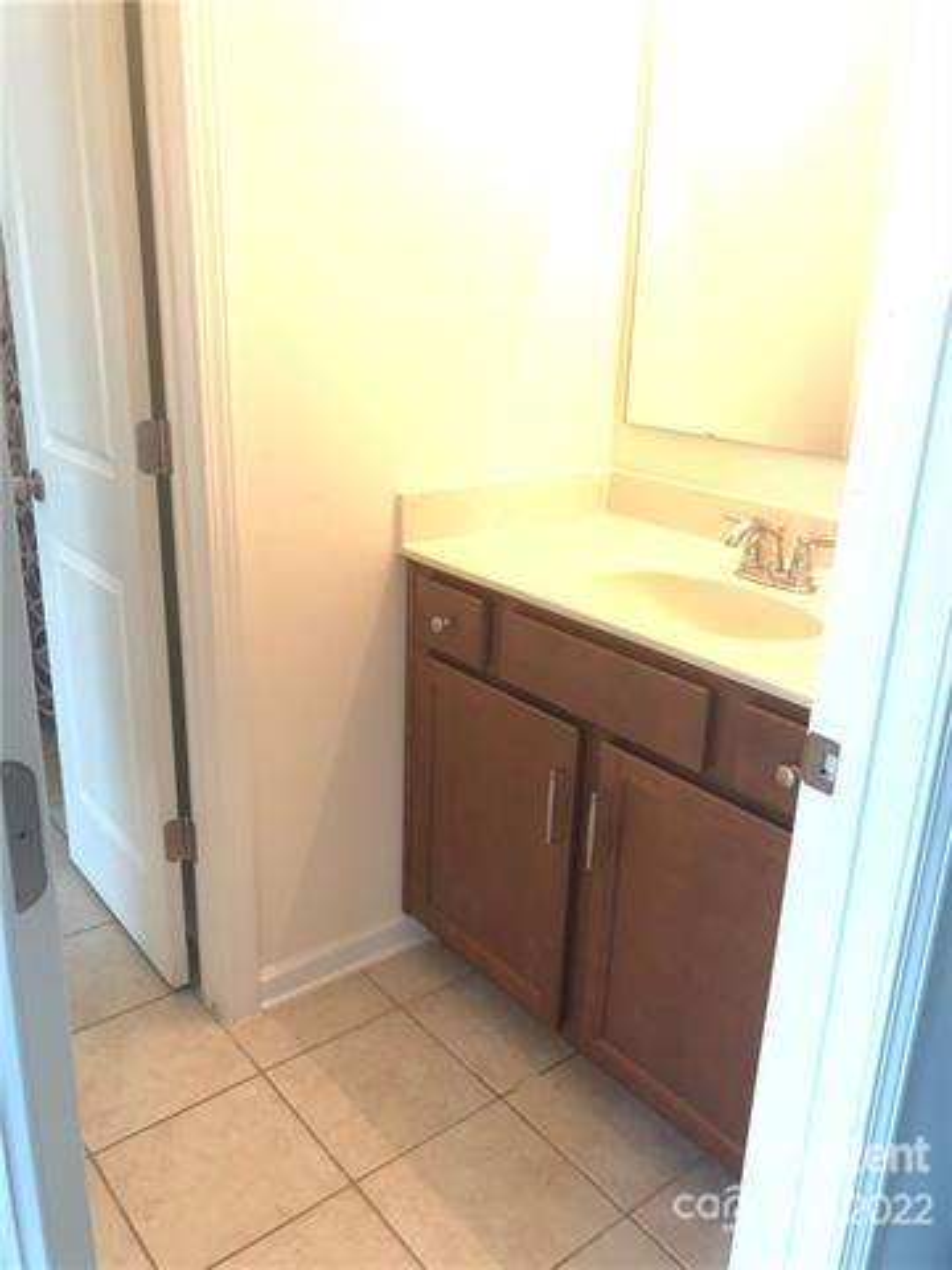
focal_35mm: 28
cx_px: 476
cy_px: 635
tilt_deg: -18.6
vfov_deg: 63.4
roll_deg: -2.1
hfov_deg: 49.7
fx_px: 1027
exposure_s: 1/15
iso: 50
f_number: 1.8
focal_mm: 3.99
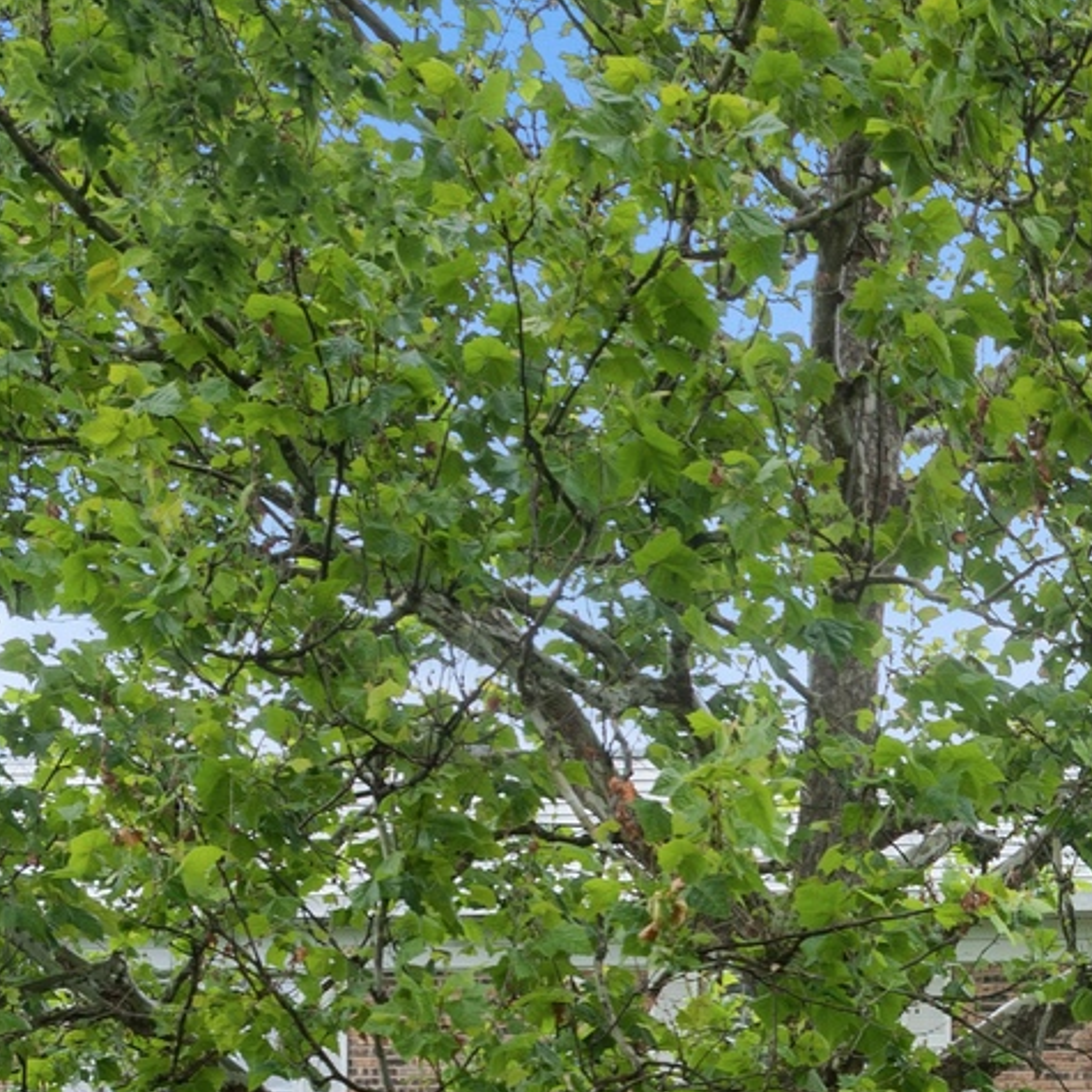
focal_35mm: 90
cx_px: 1764
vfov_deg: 18.7
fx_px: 3212
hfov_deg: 17.0
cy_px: 1145
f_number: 8
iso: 400
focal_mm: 31
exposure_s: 1/160
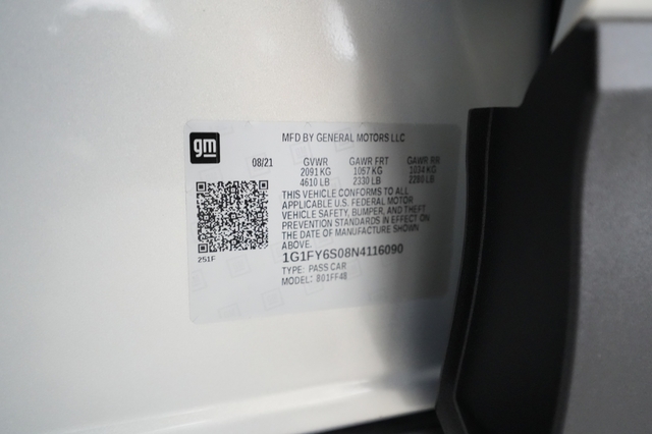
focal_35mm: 26
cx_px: 326
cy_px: 217
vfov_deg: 49.5
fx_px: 471
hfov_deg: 69.4
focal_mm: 26
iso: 10000
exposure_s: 1/80
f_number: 4.5
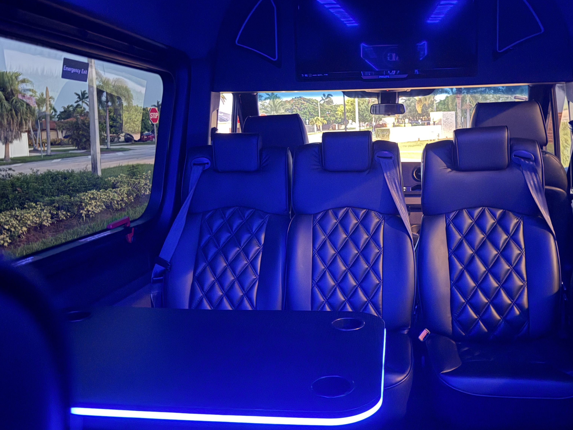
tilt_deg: -4.4
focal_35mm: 32
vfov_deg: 43.9
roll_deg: +2.0
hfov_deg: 56.5
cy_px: 169
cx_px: 335
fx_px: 530
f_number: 1.78
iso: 1600
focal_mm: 6.76
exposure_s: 1/2
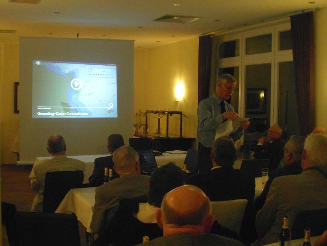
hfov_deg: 36.2
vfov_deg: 27.5
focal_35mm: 53
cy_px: 123
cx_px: 164
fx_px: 501
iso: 800
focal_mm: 8.7
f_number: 3.8
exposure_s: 1/30
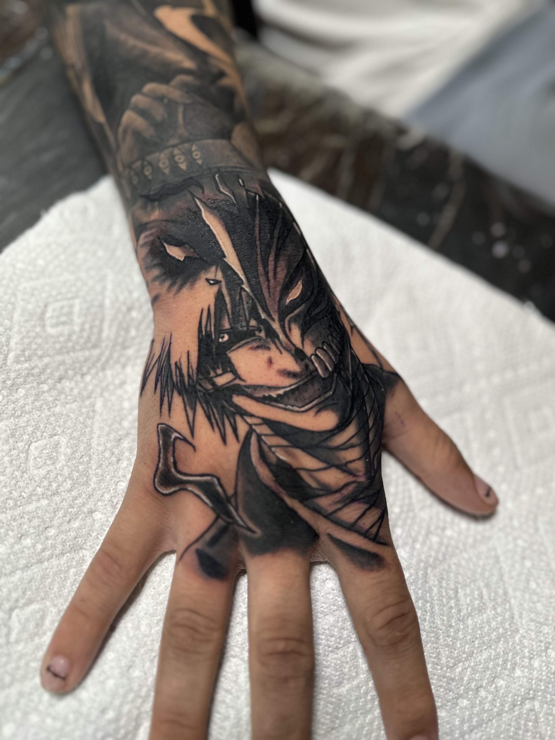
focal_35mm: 24
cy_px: 370
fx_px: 513
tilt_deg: -62.4
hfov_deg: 56.8
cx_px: 278
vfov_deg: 71.6
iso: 400
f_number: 1.78
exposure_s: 1/58
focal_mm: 6.86
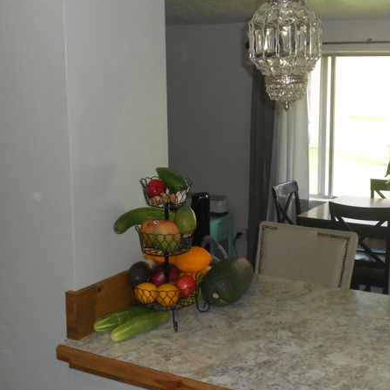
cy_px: 185
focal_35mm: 47
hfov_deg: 36.0
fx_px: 599
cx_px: 230
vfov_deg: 36.1
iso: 200
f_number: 3.9
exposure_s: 1/30
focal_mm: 6.7
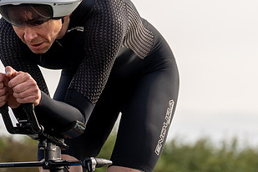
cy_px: 94
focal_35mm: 317
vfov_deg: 4.3
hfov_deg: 6.5
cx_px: 36
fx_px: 2272
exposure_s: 1/1000
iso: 125
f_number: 4
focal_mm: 99
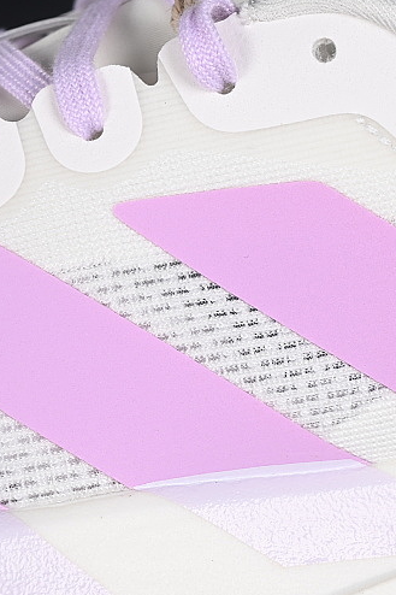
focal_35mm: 164
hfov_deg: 8.4
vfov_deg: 12.5
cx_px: 295
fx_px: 2708
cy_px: 324
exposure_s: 1/80
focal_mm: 50
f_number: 7.1
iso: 160
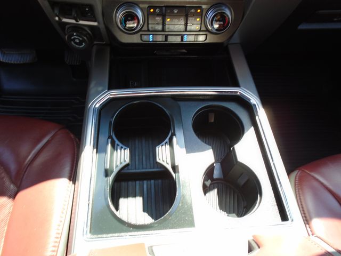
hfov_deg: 67.3
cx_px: 170
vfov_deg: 53.1
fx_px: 256
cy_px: 128
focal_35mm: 26
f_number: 3.2
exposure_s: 1/50
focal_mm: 4.6
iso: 100
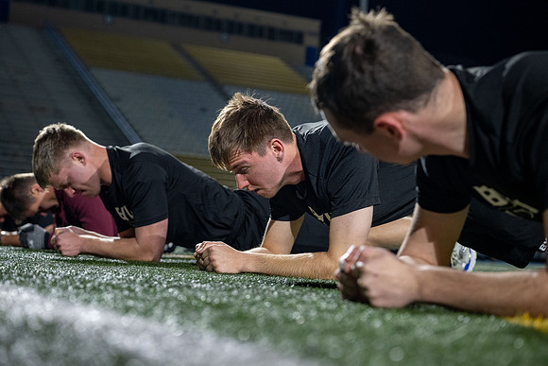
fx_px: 1066
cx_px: 274
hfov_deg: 28.8
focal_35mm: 70
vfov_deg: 19.5
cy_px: 183
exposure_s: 1/125
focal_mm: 70
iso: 2000
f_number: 4
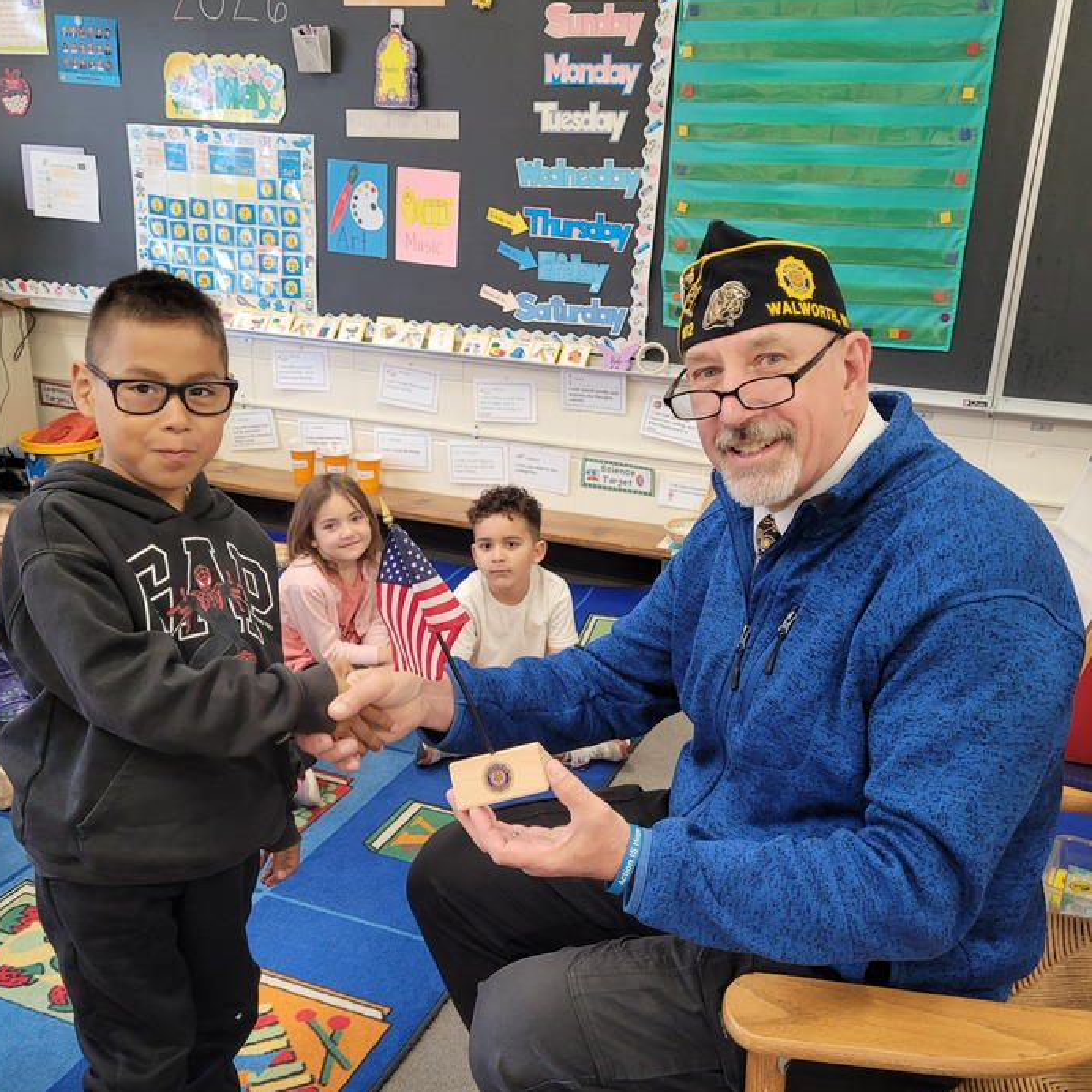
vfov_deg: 48.4
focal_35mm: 34
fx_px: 1213
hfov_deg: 48.4
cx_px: 513
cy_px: 598
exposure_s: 1/60
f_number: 1.8
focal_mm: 5.4
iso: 250
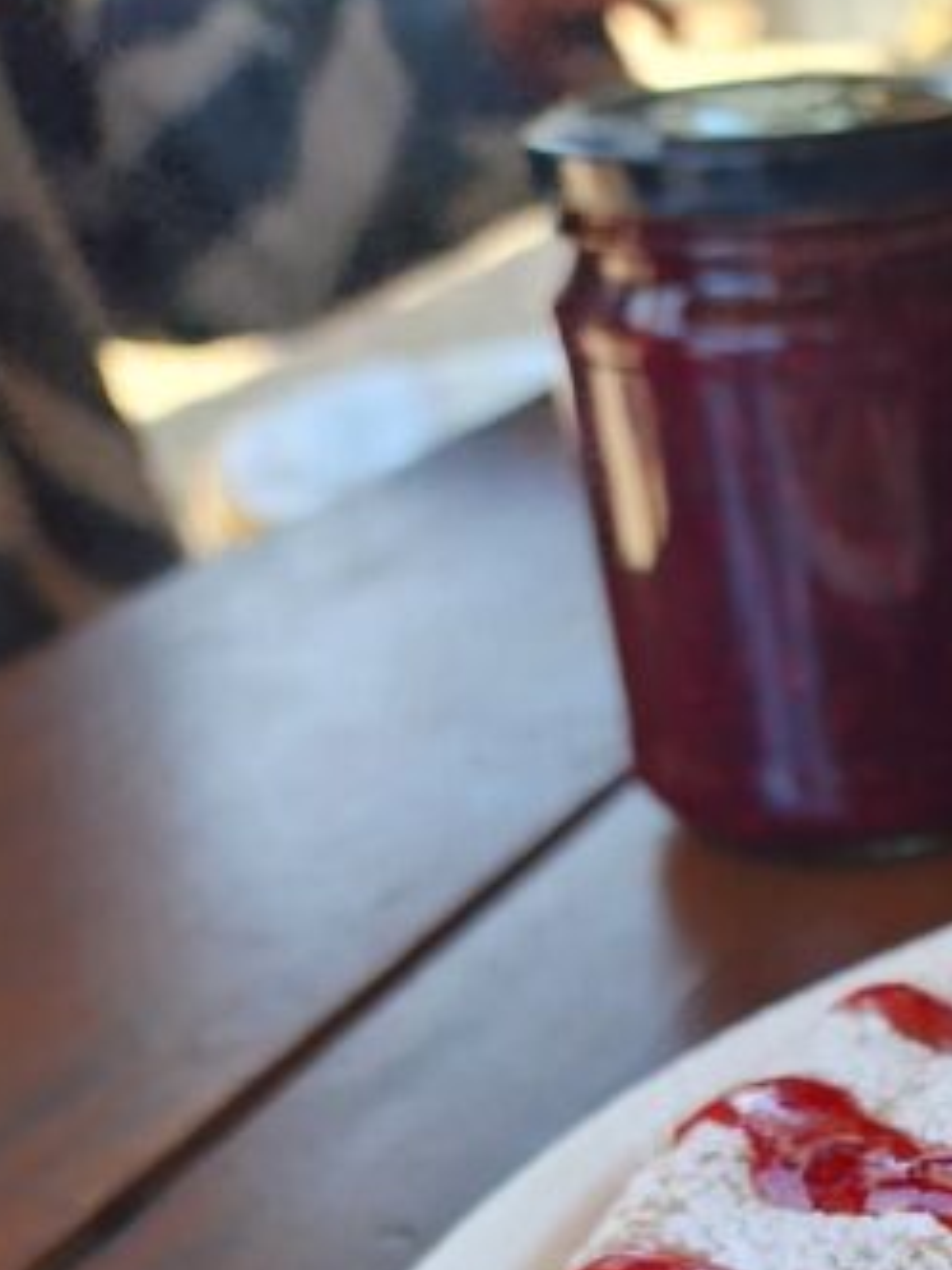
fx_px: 2603
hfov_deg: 18.6
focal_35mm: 71
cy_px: 1377
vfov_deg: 25.5
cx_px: 1384
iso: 40
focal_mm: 6.4
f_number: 1.8
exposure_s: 1/180
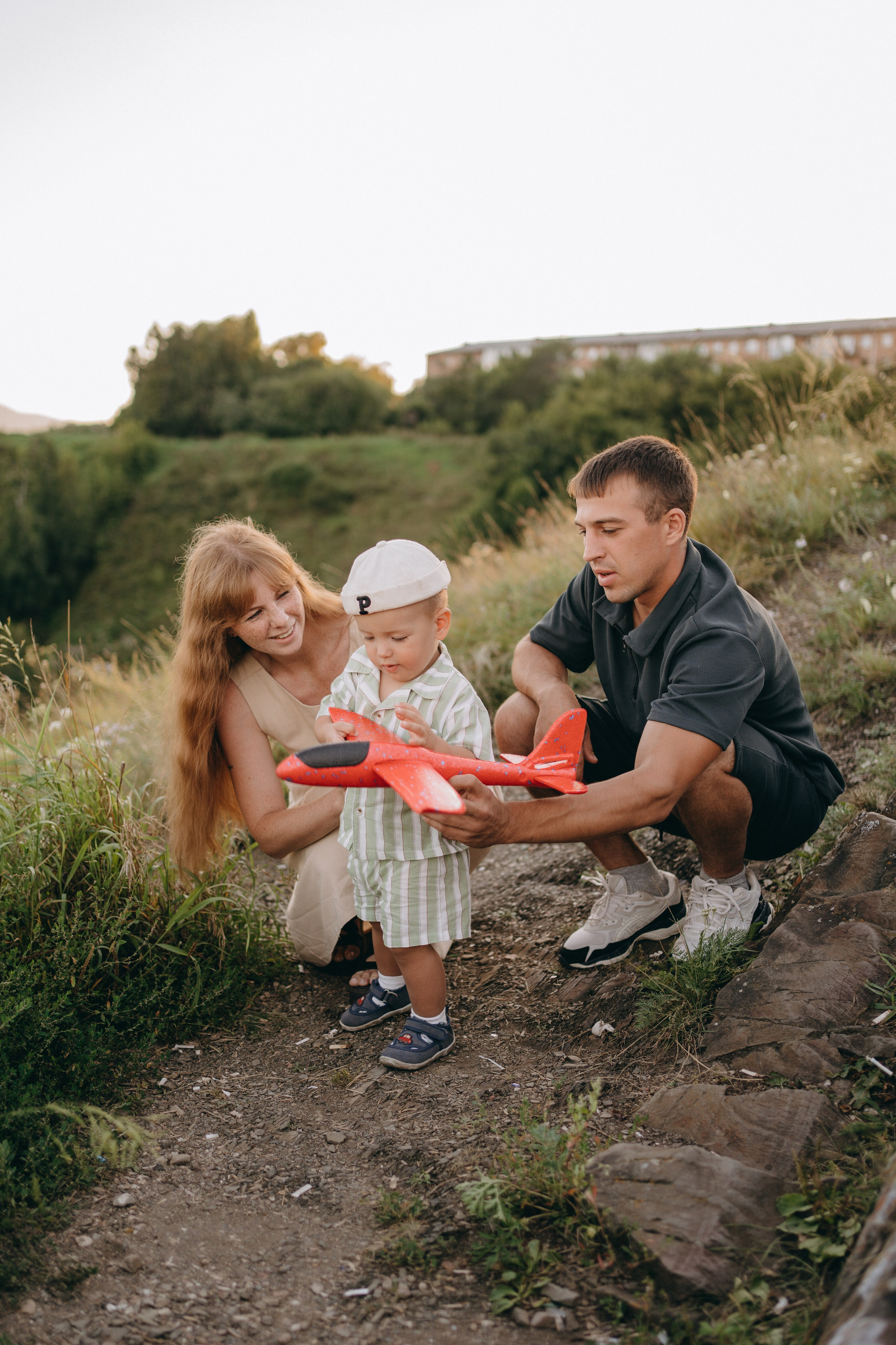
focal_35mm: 35
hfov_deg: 37.9
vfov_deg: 54.4
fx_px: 1307
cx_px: 448
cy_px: 672
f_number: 2
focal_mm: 35
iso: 100
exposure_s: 1/250
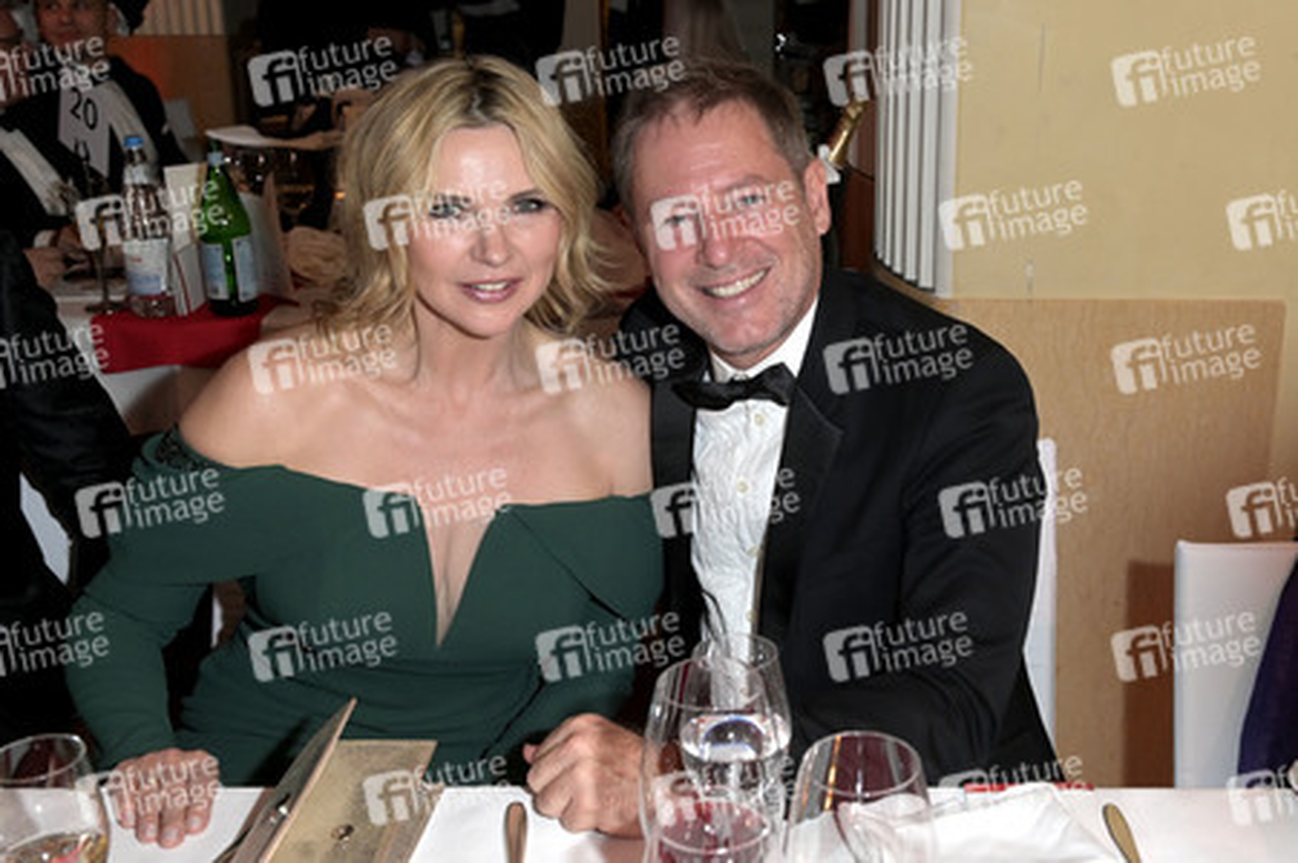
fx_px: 1225
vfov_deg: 38.8
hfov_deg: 55.8
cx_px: 649
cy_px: 432
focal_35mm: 34
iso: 3200
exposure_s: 1/125
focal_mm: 34
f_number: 5.6
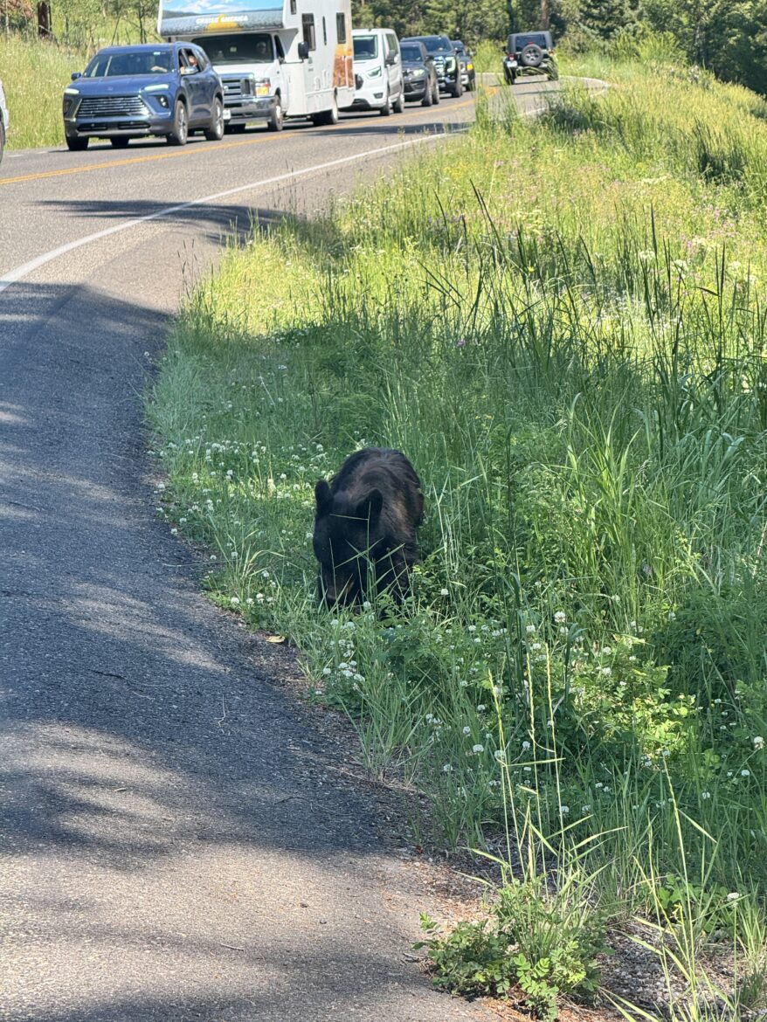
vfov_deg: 16.4
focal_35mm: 120
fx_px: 3544
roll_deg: +3.3
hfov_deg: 12.4
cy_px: 511
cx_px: 384
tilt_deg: -10.8
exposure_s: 1/428
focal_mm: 15.66
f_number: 2.8
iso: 50
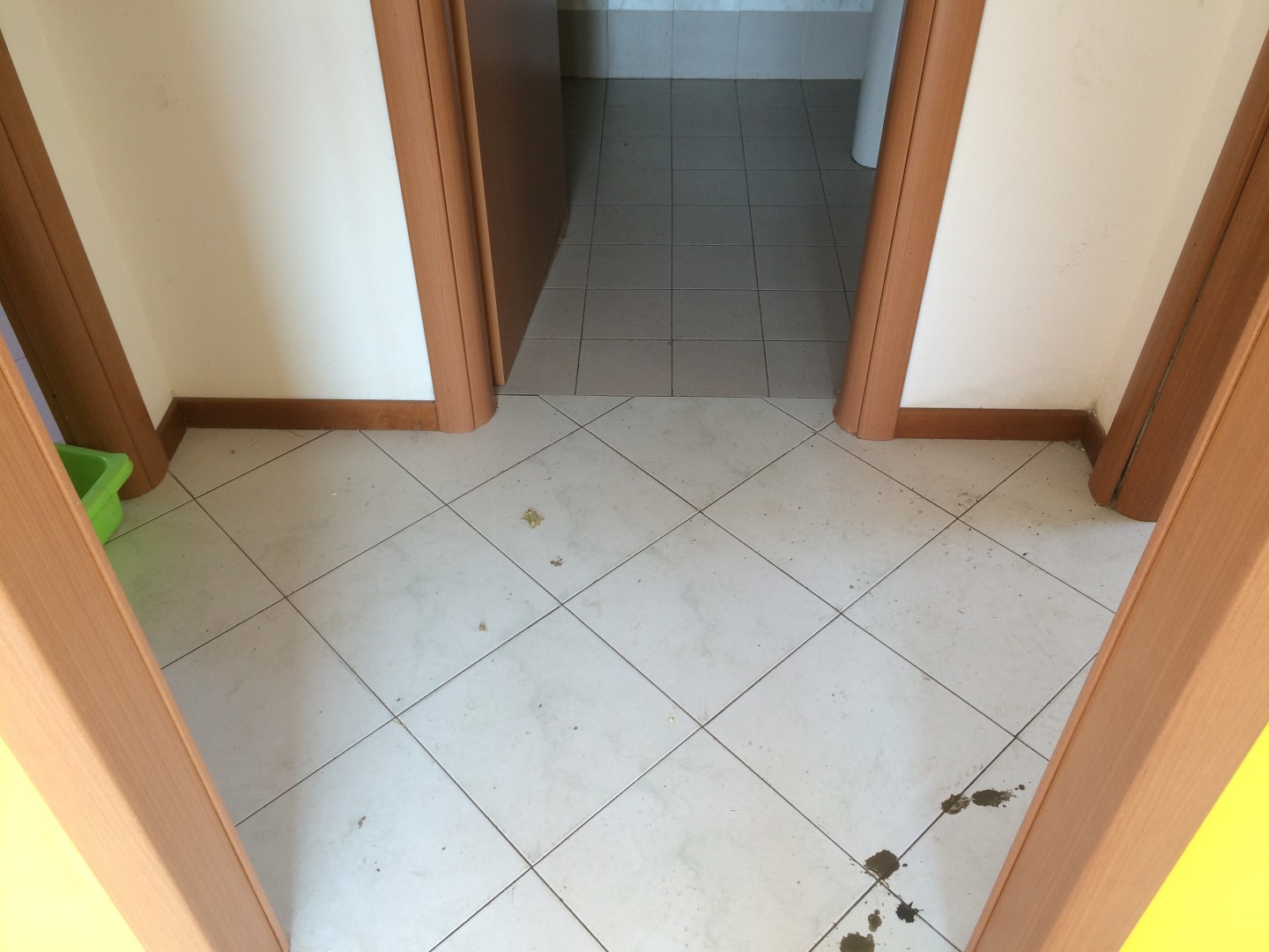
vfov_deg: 48.2
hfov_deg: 61.7
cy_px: 476
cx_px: 634
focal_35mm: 29
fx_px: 1063
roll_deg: -0.8
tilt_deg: -43.8
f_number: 2.2
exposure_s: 1/50
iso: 40
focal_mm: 4.15
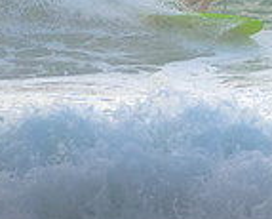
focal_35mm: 2087
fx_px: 16835
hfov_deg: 0.9
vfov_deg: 0.7
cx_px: 257
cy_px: -44
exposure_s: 1/2000
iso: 720
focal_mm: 400
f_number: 5.6
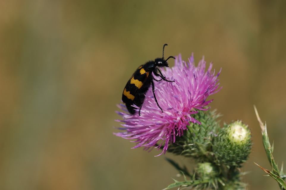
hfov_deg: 13.0
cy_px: 95
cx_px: 143
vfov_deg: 8.7
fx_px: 1250
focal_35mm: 158
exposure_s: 1/640
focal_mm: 105
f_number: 9
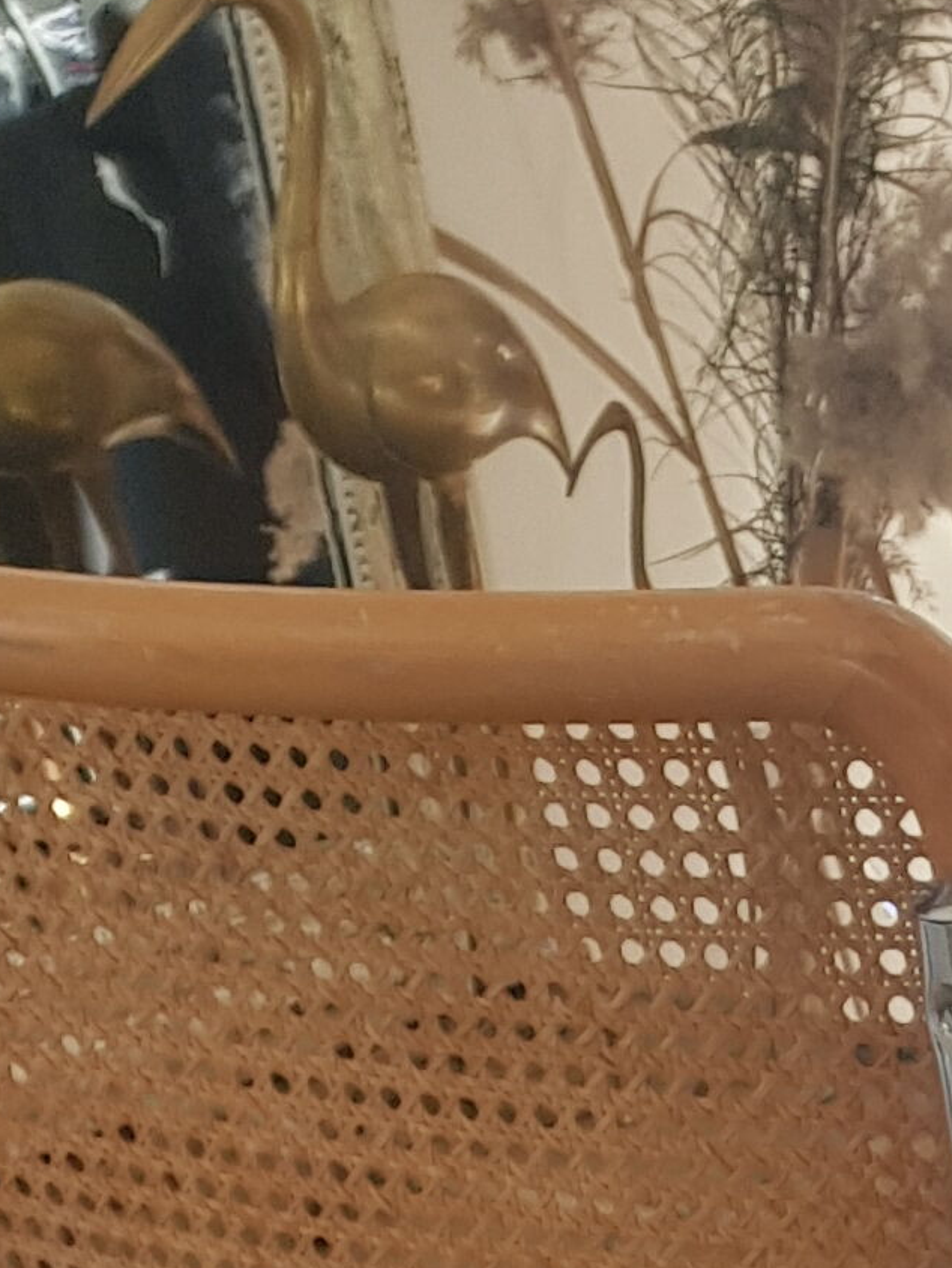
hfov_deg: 11.5
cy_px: 2943
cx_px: 1341
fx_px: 4546
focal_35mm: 124
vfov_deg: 12.7
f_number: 1.7
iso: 50
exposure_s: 1/100
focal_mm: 4.2
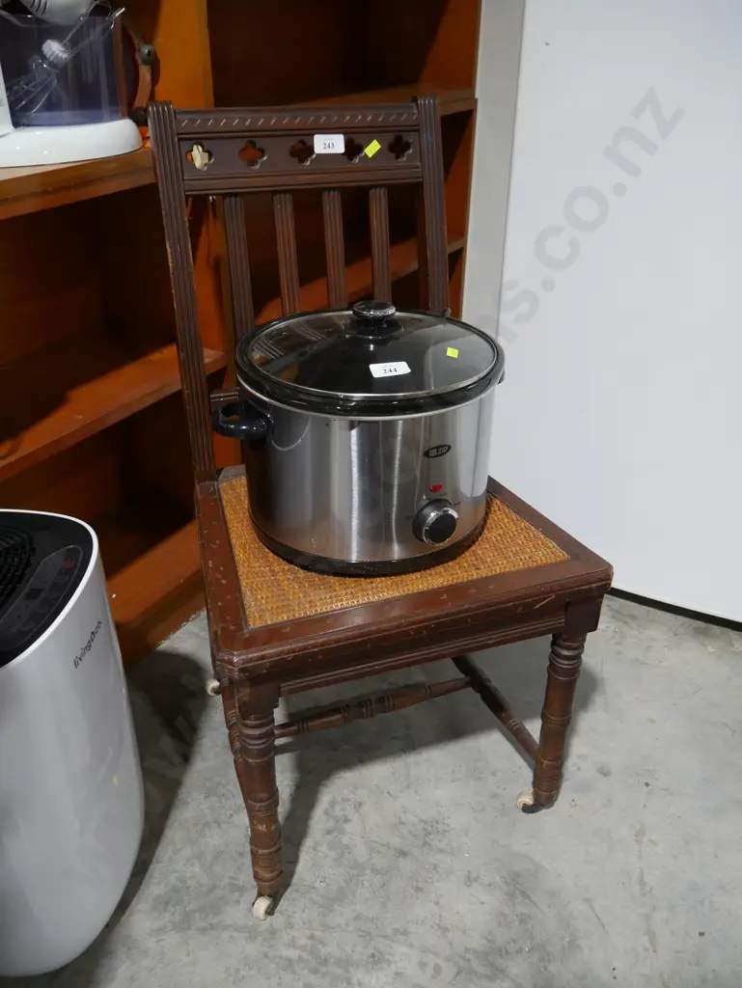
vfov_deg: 59.9
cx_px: 371
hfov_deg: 46.8
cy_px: 494
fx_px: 857
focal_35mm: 30
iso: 400
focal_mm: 15
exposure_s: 1/60
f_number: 3.6
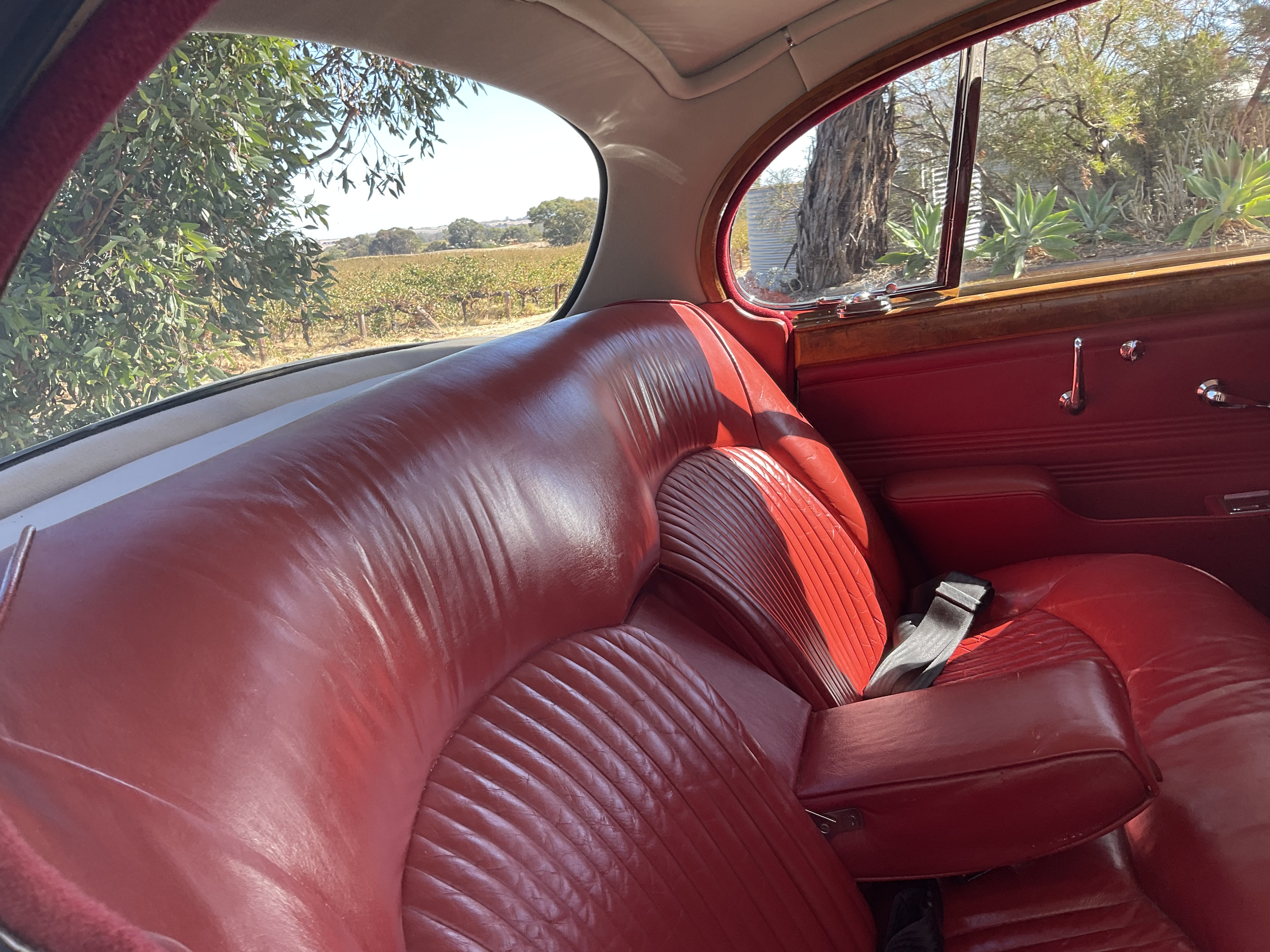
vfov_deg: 48.2
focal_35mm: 29
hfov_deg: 61.7
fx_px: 1064
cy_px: 476
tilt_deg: -15.5
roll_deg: +5.7
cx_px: 635
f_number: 1.8
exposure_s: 1/128
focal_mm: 3
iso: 16
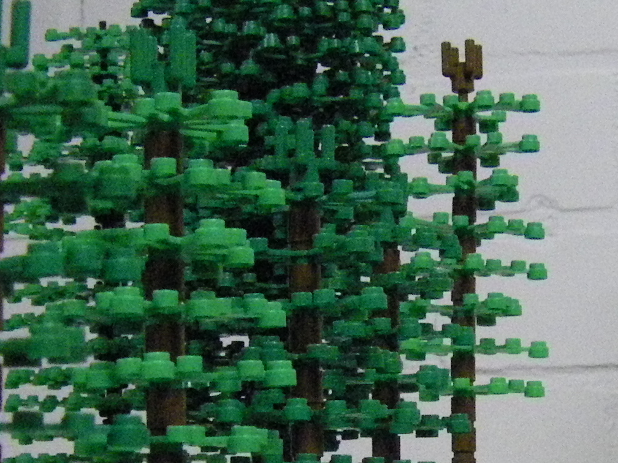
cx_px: 541
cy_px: 477
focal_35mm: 123
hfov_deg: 15.8
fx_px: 2196
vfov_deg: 11.9
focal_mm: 6.3
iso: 800
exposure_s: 1/40
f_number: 3.5
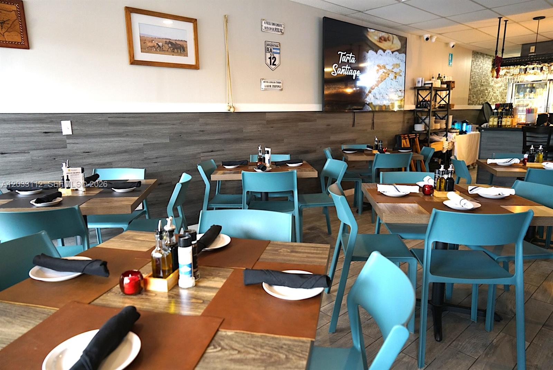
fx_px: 369
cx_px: 276
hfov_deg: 73.7
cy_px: 185
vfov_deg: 53.2
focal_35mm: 24
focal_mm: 24
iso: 2000
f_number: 4.5
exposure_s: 1/50
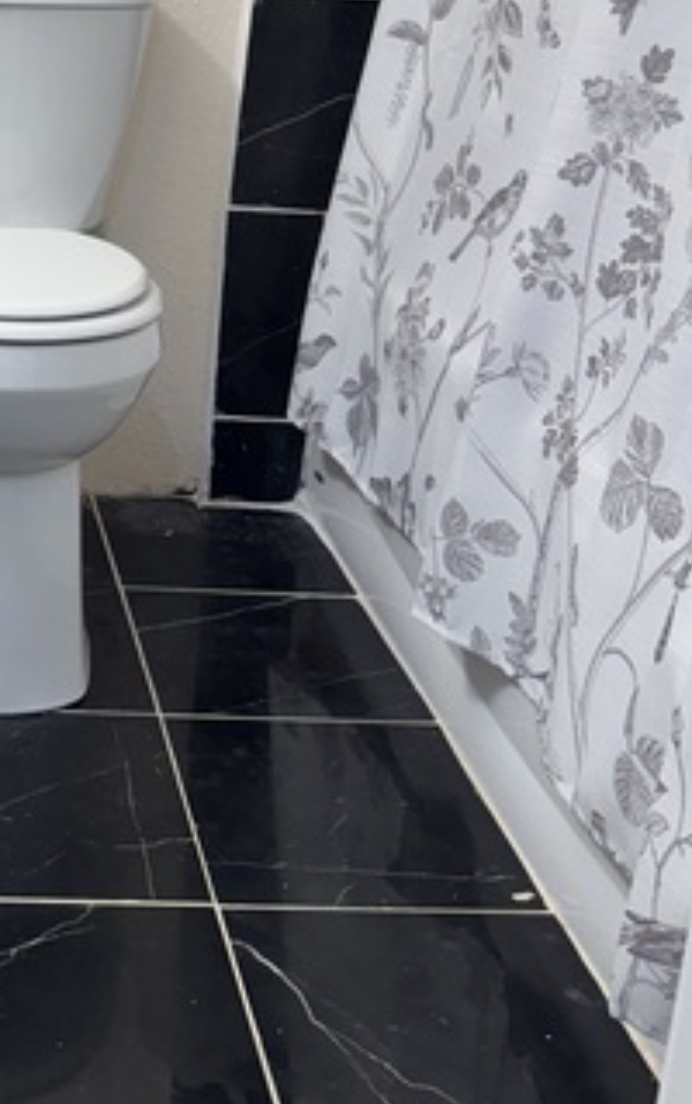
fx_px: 1535
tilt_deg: -11.0
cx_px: -73
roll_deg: -1.5
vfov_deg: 37.4
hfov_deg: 23.8
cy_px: 152
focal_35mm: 51
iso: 125
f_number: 1.78
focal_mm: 6.76
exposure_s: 1/120
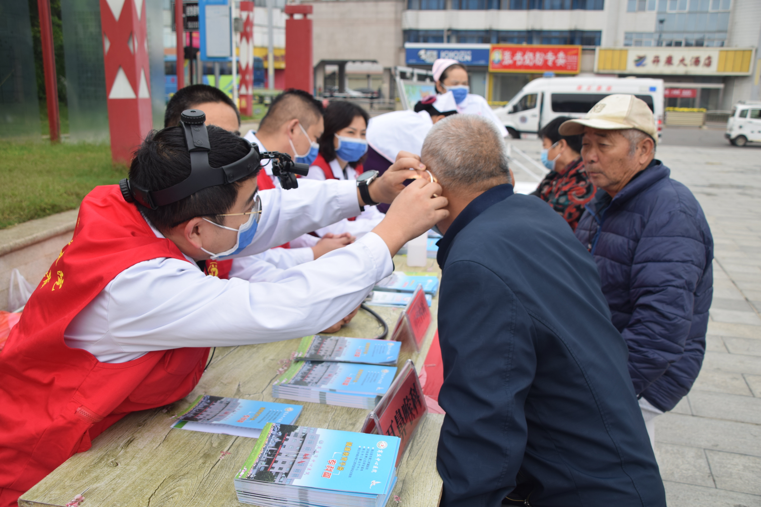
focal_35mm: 33
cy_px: 254
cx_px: 380
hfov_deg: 57.2
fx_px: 698
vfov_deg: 40.0
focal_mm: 22
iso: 100
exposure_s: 1/160
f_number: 5
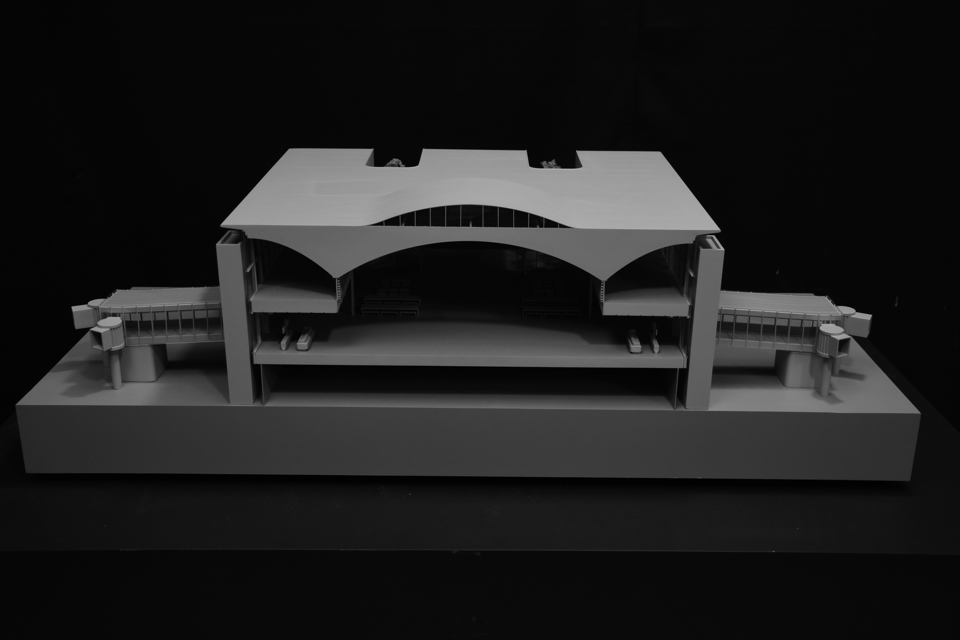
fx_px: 1040
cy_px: 320
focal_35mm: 39
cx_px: 480
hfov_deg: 49.6
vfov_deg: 34.2
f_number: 4
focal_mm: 26
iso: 640
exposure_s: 1/250
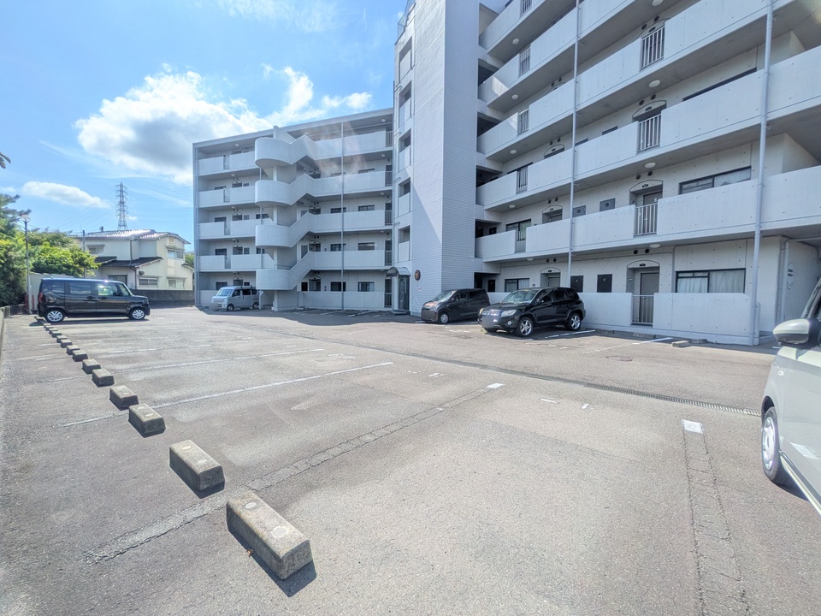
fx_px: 332
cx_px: 410
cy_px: 308
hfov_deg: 102.1
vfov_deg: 85.7
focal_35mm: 14
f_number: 2.2
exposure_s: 1/2469
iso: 50
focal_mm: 1.83
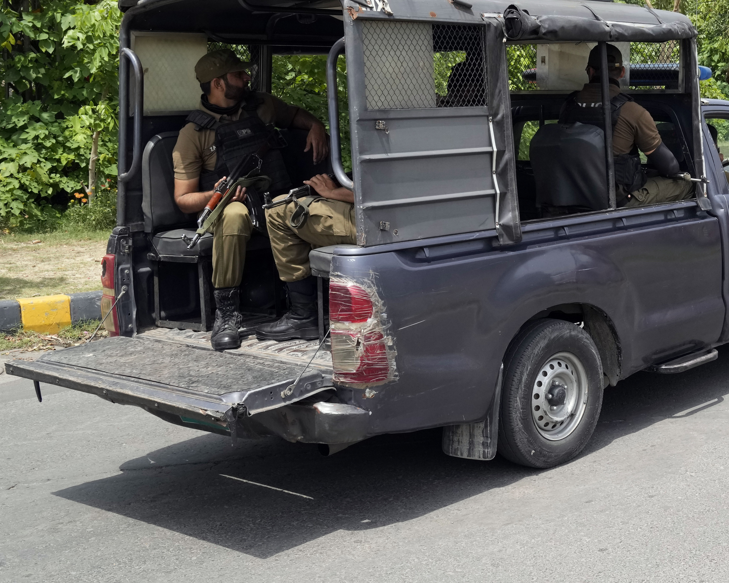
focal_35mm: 59
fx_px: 1273
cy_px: 161
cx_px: 682
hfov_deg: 30.3
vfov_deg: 25.6
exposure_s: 1/640
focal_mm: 30
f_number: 10
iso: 1000
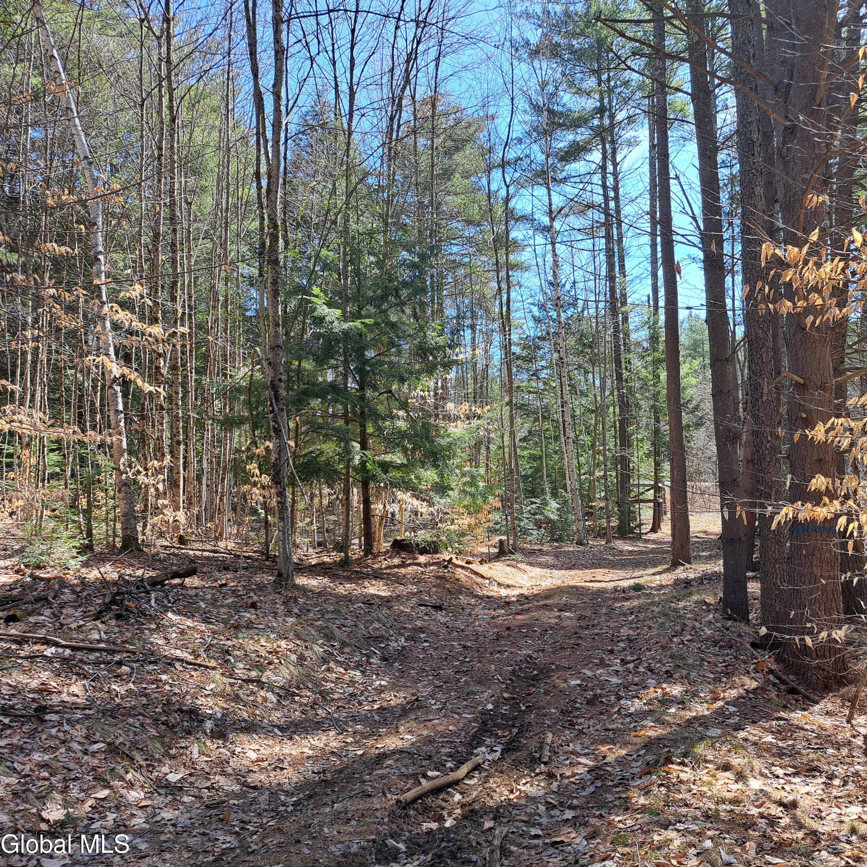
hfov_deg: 55.3
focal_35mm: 29
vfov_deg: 55.6
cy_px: 440
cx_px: 510
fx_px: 822
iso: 50
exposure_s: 1/500
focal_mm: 5.23
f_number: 1.8
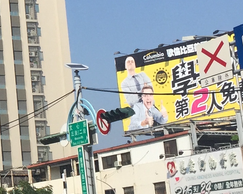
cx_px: -185
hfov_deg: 12.8
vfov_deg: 11.0
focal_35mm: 138
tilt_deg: +16.1
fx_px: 992
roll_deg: +0.3
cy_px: -29
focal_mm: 4.15
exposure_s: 1/3049
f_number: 2.2
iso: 32
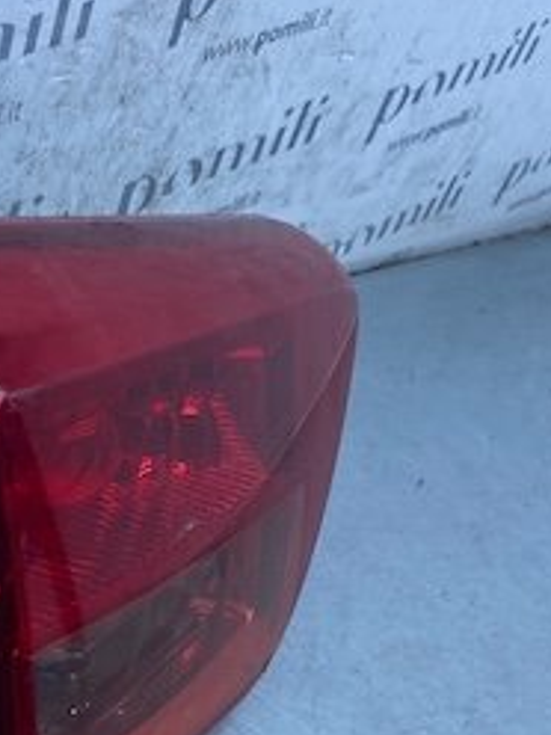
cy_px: 673
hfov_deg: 20.9
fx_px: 1422
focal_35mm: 67
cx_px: -47
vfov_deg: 27.8
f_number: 1.8
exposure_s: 1/706
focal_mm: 4.25
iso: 32
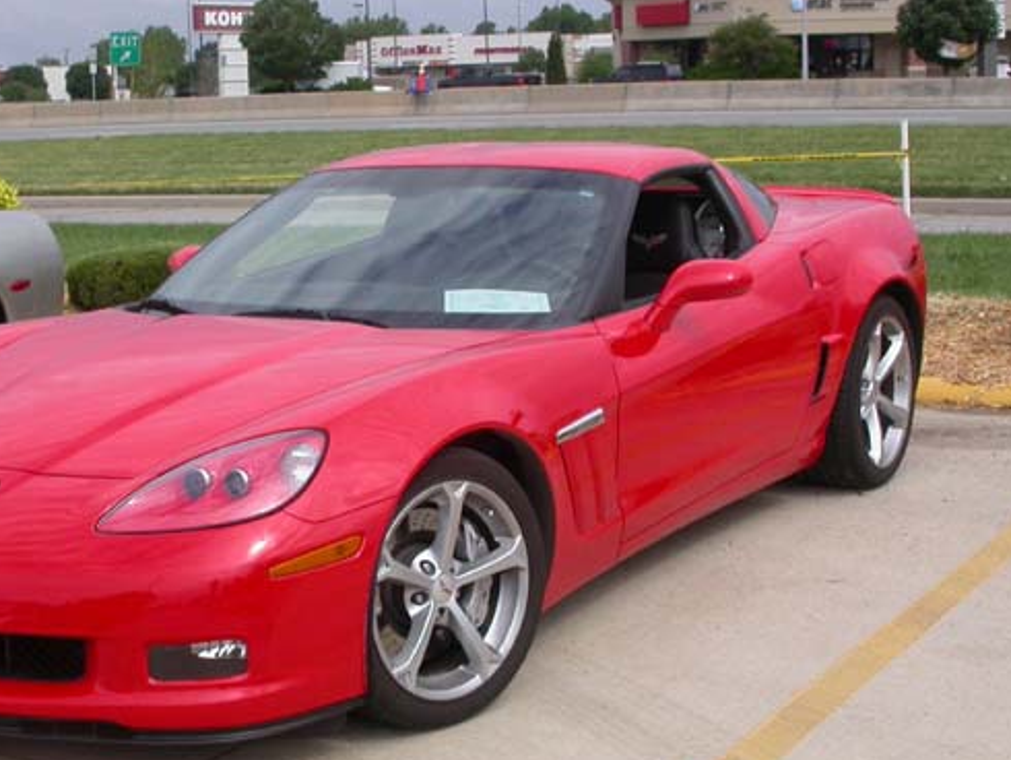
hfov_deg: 30.9
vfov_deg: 23.7
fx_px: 1812
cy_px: 417
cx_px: 330
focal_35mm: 62
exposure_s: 1/317
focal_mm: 7.85
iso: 100
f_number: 7.5
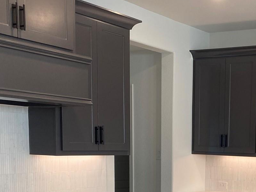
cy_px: 217
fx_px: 495
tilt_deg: -7.9
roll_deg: -0.8
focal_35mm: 67
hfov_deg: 27.6
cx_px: 246
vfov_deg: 20.8
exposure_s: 1/120
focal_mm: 4.25
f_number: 1.8
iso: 64
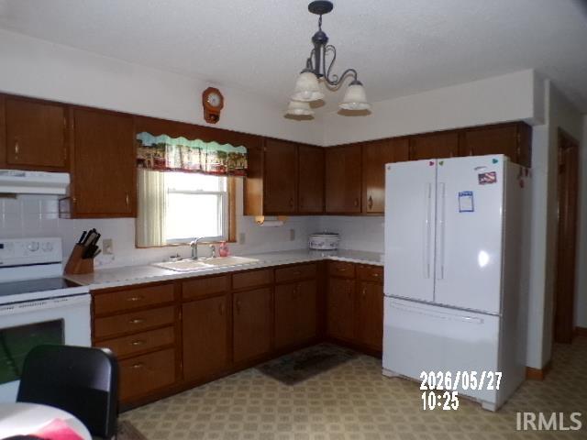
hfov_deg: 71.6
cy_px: 220
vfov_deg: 56.8
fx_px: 407
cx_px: 294
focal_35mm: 24
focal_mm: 4.3
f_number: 3
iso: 334
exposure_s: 1/17
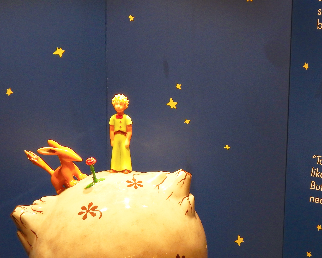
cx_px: 238
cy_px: 155
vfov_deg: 23.5
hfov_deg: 28.7
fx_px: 620
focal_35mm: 65
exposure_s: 1/30
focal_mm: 6.8
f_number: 3.4
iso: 140
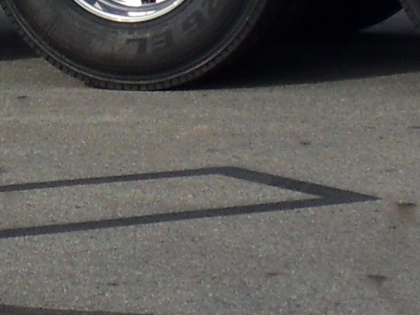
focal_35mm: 214
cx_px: -54
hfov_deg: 9.2
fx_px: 2598
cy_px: -309
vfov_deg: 6.7
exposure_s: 1/180
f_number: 8.2
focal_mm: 5.6
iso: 80
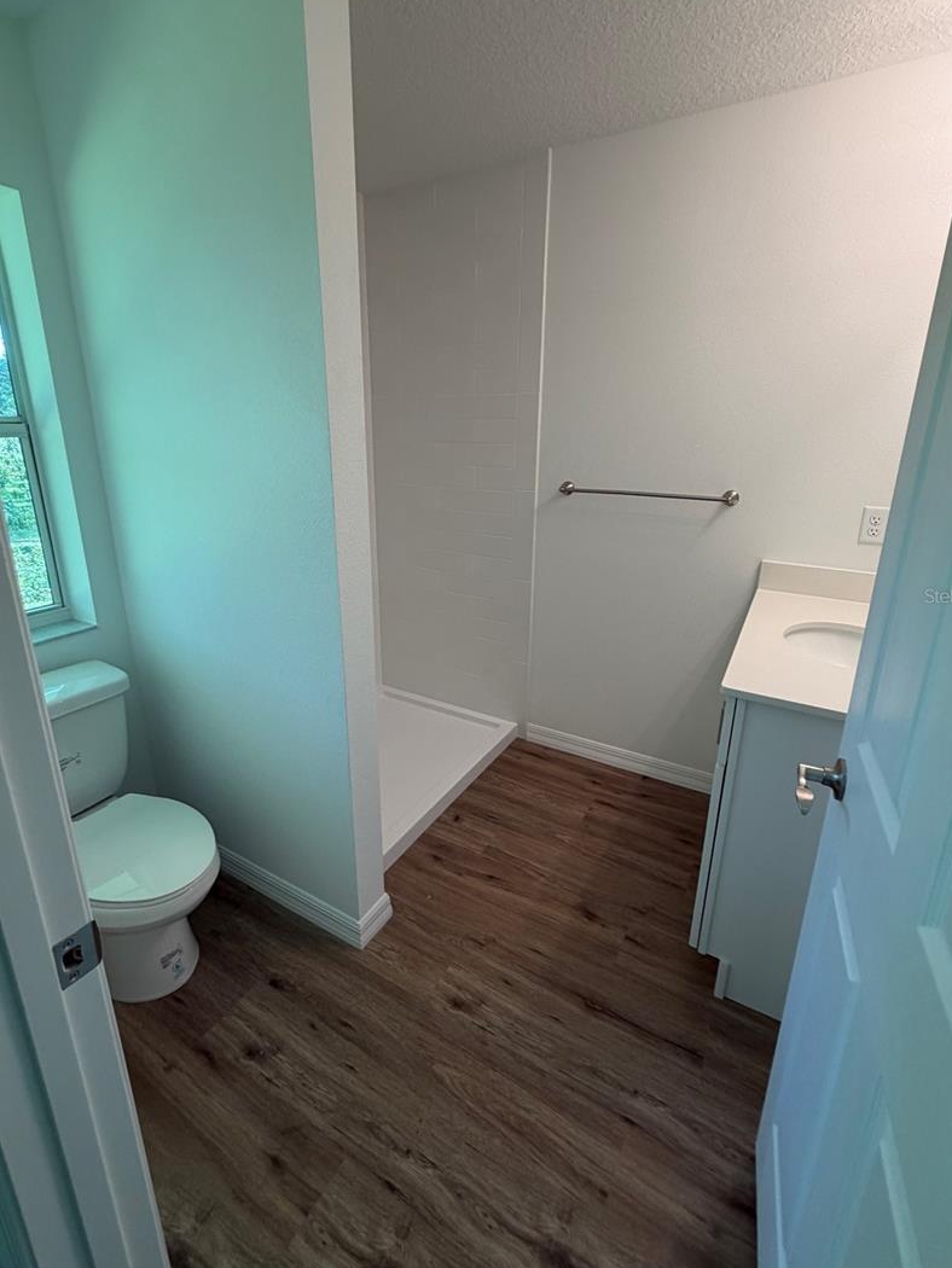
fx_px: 586
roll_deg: -1.3
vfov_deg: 94.4
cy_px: 595
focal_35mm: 16
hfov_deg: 78.1
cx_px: 466
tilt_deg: -17.2
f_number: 2.2
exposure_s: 1/120
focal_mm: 2.22
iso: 125
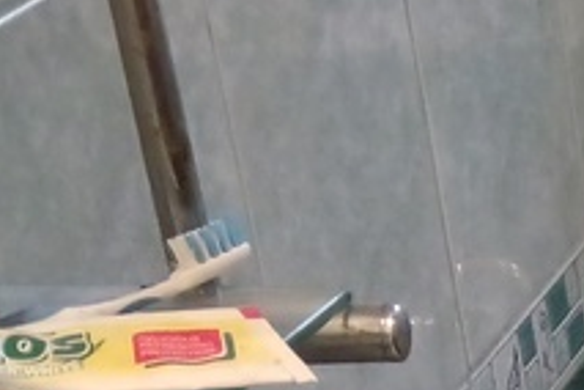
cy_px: 961
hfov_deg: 9.9
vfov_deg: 6.8
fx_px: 3098
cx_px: 1234
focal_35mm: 191
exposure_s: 1/50
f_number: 1.9
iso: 1000
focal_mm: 4.95
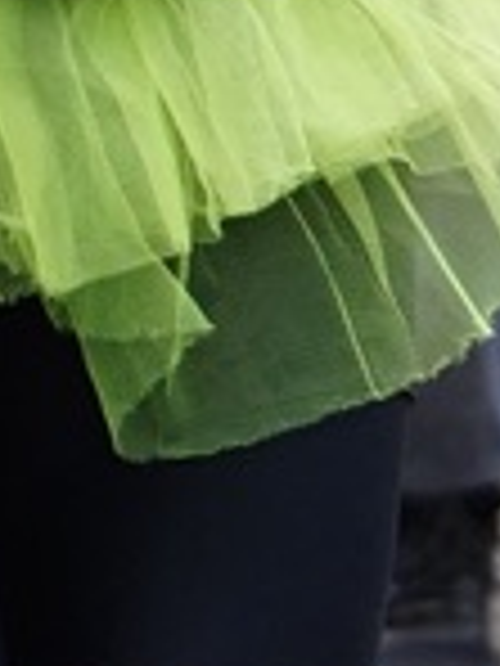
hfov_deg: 2.0
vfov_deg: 2.7
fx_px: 14040
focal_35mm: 729
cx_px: -1842
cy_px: -693
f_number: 4
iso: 1000
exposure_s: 1/1250
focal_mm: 70
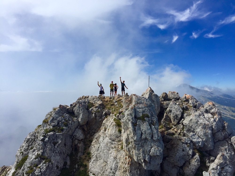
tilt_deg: +3.8
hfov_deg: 61.7
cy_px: 88
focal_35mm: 29
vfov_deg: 48.2
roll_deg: -2.1
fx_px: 197
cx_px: 118
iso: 32
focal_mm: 4.15
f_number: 2.2
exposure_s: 1/3300
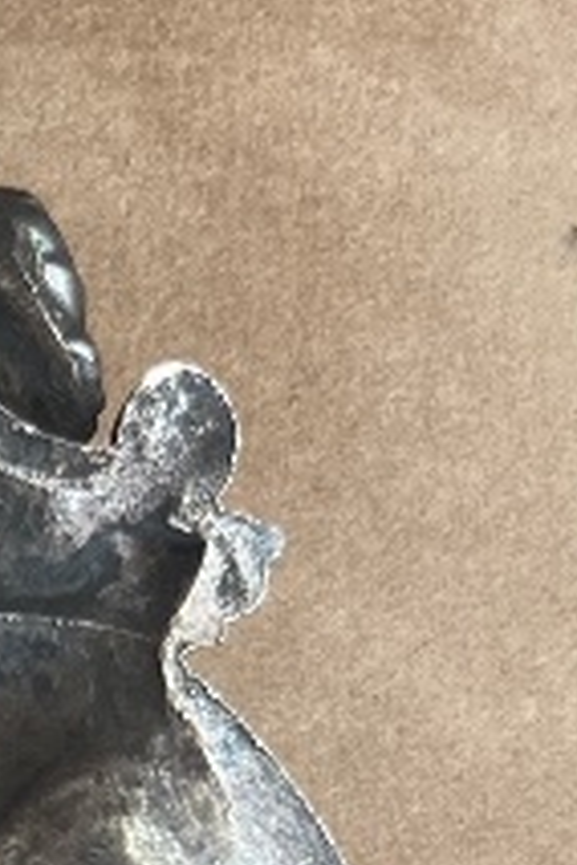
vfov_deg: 12.1
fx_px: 3654
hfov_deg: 8.0
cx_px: -1028
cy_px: 1677
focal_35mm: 152
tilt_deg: -85.3
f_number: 1.6
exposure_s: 1/121
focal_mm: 5.1
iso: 50
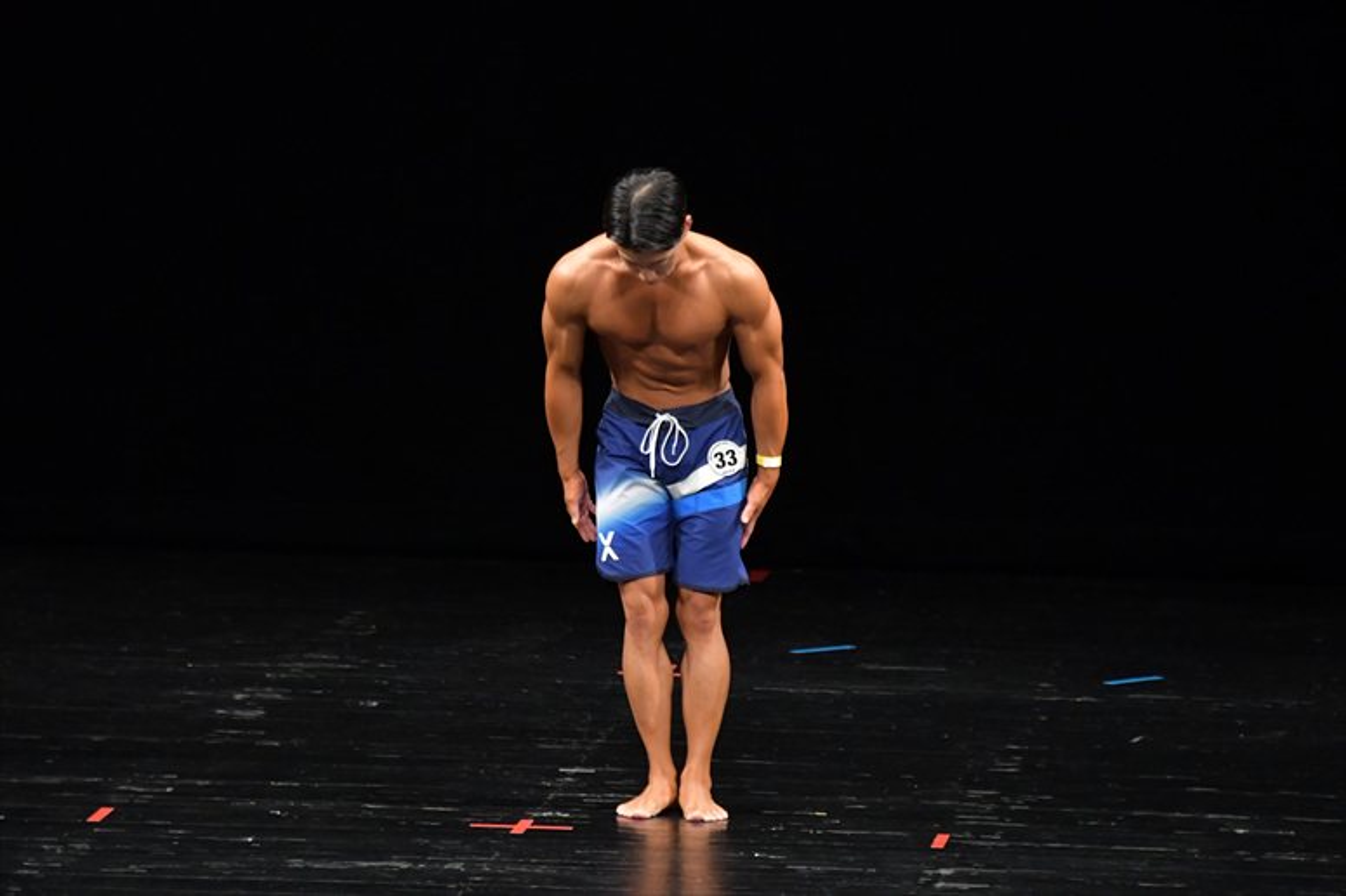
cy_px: 448
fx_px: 11211
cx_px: 673
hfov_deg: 6.9
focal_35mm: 300
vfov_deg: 4.6
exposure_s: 1/400
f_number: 5.6
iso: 3200
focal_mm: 200
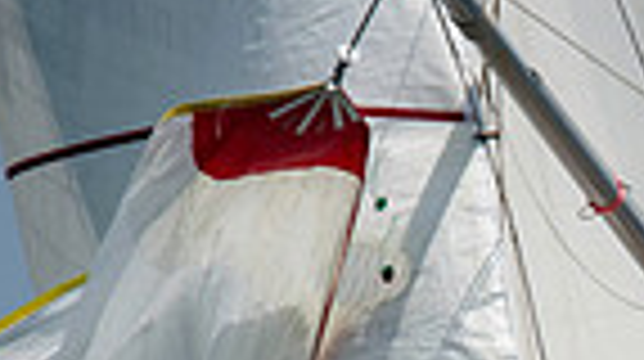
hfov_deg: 1.1
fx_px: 32590
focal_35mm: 1911
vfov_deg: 0.6
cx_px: 887
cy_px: 776
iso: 200
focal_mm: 300
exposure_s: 1/4000
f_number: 4
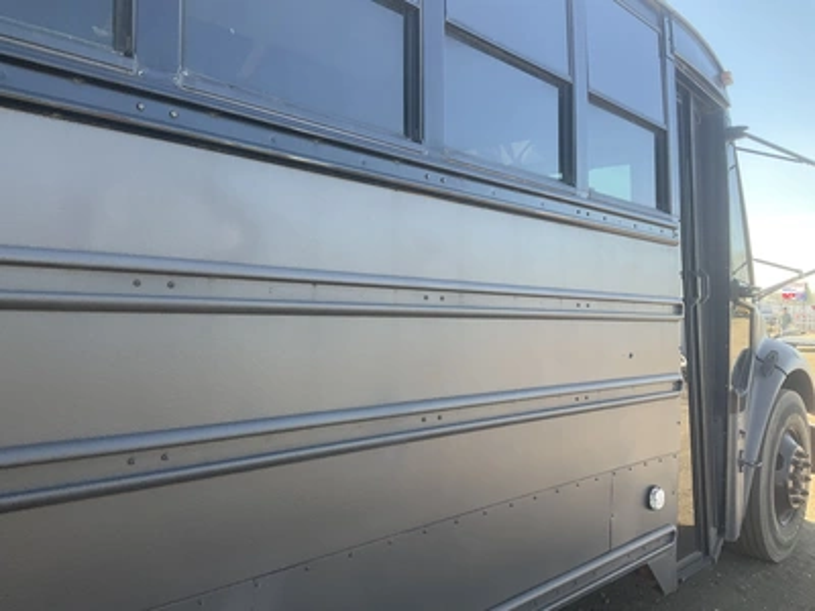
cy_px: 306
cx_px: 408
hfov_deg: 61.7
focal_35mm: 29
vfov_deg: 48.2
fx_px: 683
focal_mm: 3
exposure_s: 1/169
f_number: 1.8
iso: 20
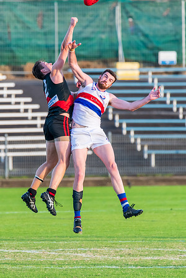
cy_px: 139
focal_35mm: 900
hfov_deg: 1.5
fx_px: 6974
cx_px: 66
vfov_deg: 2.3
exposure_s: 1/800
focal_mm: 600
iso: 1000
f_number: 6.3
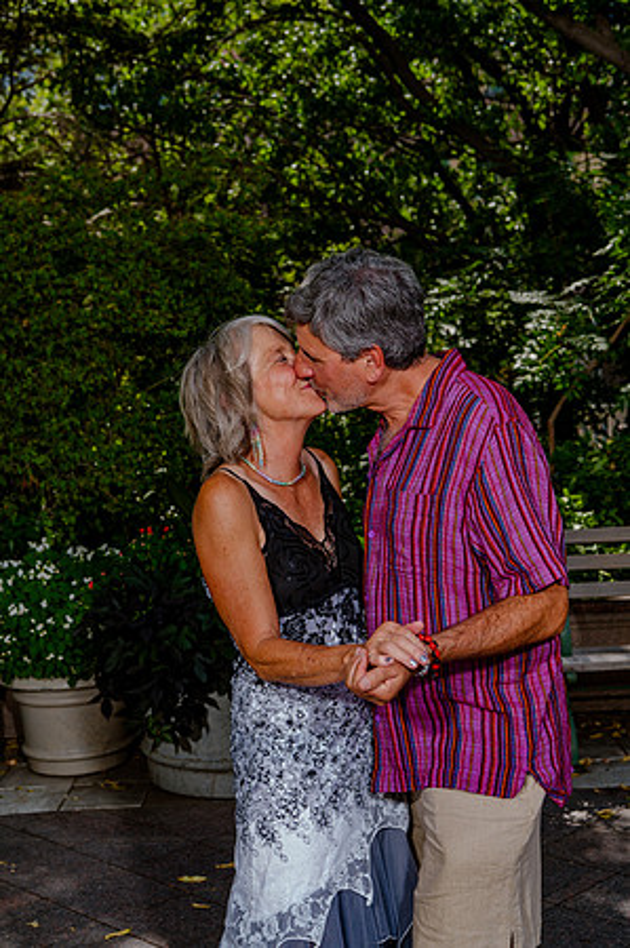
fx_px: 1368
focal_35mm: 52
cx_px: 315
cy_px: 474
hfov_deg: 25.9
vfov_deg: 38.2
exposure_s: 1/200
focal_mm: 52
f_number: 7.1
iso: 200
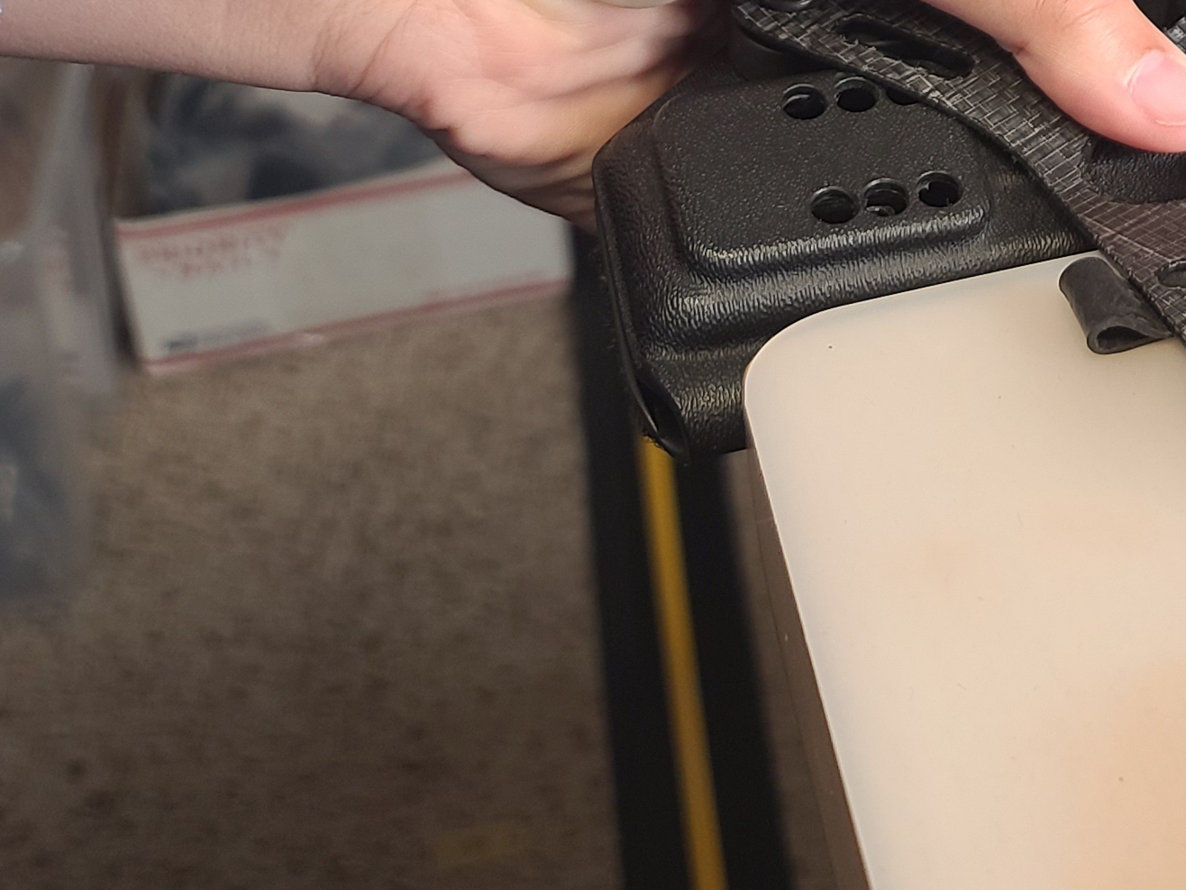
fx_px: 2604
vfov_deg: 18.1
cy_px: -278
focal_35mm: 76
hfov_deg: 23.3
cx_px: 1445
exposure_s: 1/60
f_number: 1.8
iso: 64
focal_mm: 7
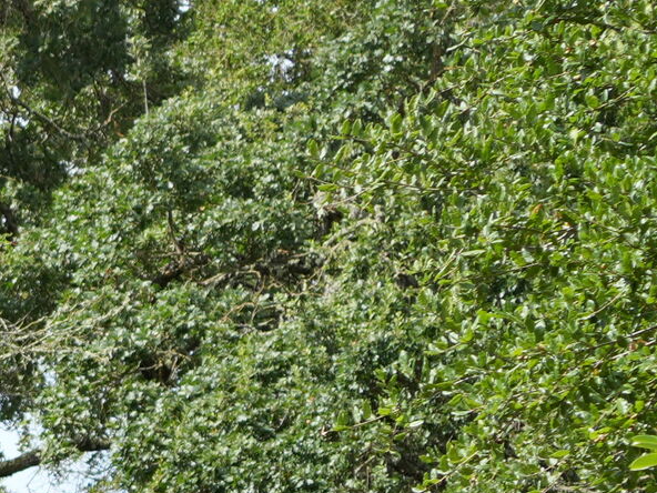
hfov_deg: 5.3
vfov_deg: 4.1
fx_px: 6662
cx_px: -1457
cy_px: 1288
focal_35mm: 351
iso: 160
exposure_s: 1/400
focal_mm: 50
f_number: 4.5
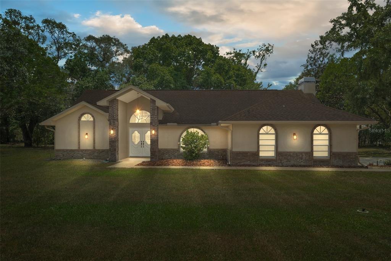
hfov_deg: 61.9
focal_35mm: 30
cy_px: 130
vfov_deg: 43.6
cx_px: 196
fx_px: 326
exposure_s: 1/400
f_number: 8
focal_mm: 20
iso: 320
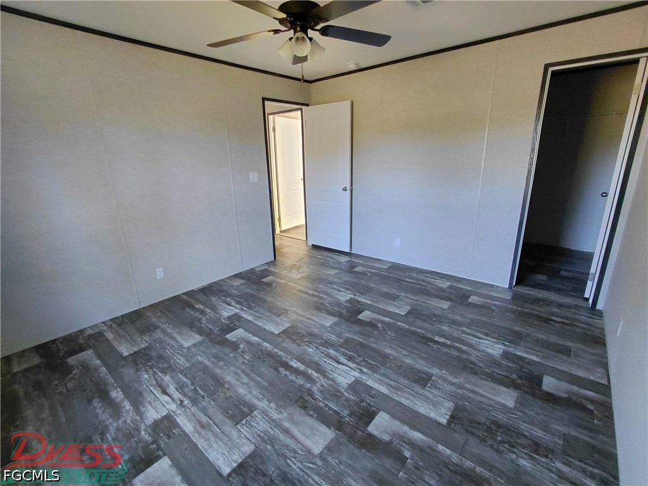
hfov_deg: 94.5
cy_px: 243
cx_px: 324
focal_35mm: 16
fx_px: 300
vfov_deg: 78.1
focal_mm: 1.64
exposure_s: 1/60
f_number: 2.2
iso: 200
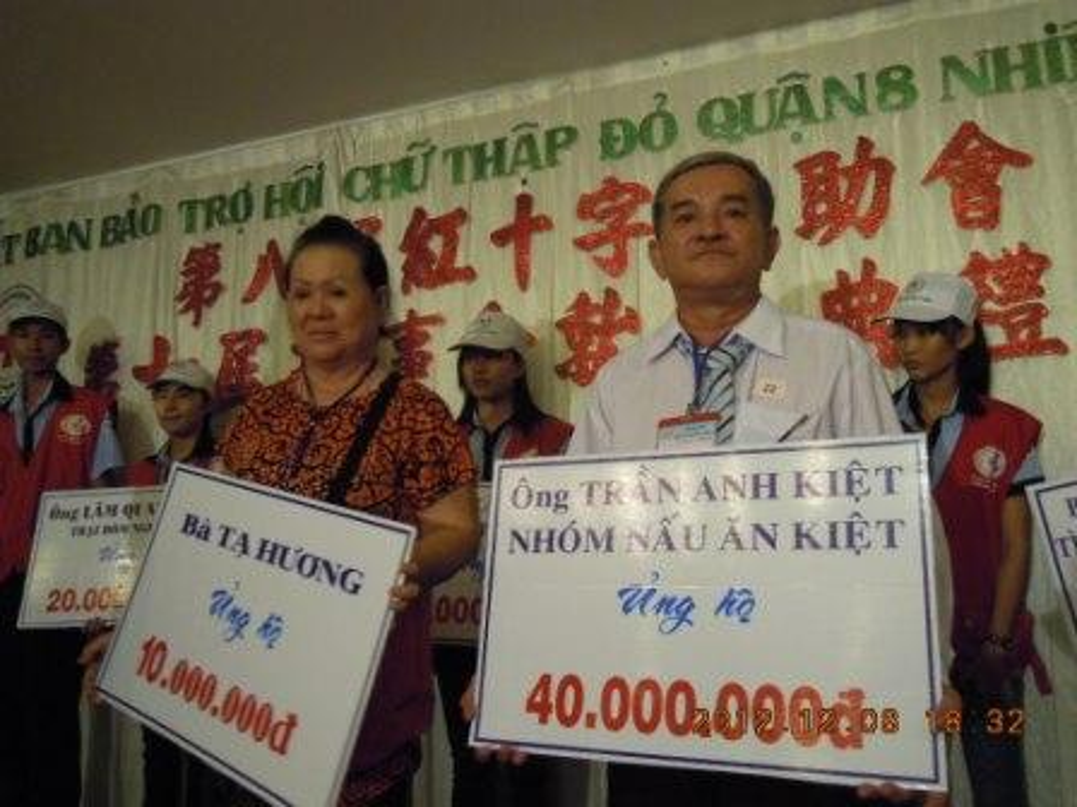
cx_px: 538
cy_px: 404
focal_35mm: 28
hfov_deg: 63.4
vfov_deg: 49.7
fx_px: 871
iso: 280
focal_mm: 5
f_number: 2.7
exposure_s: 1/60
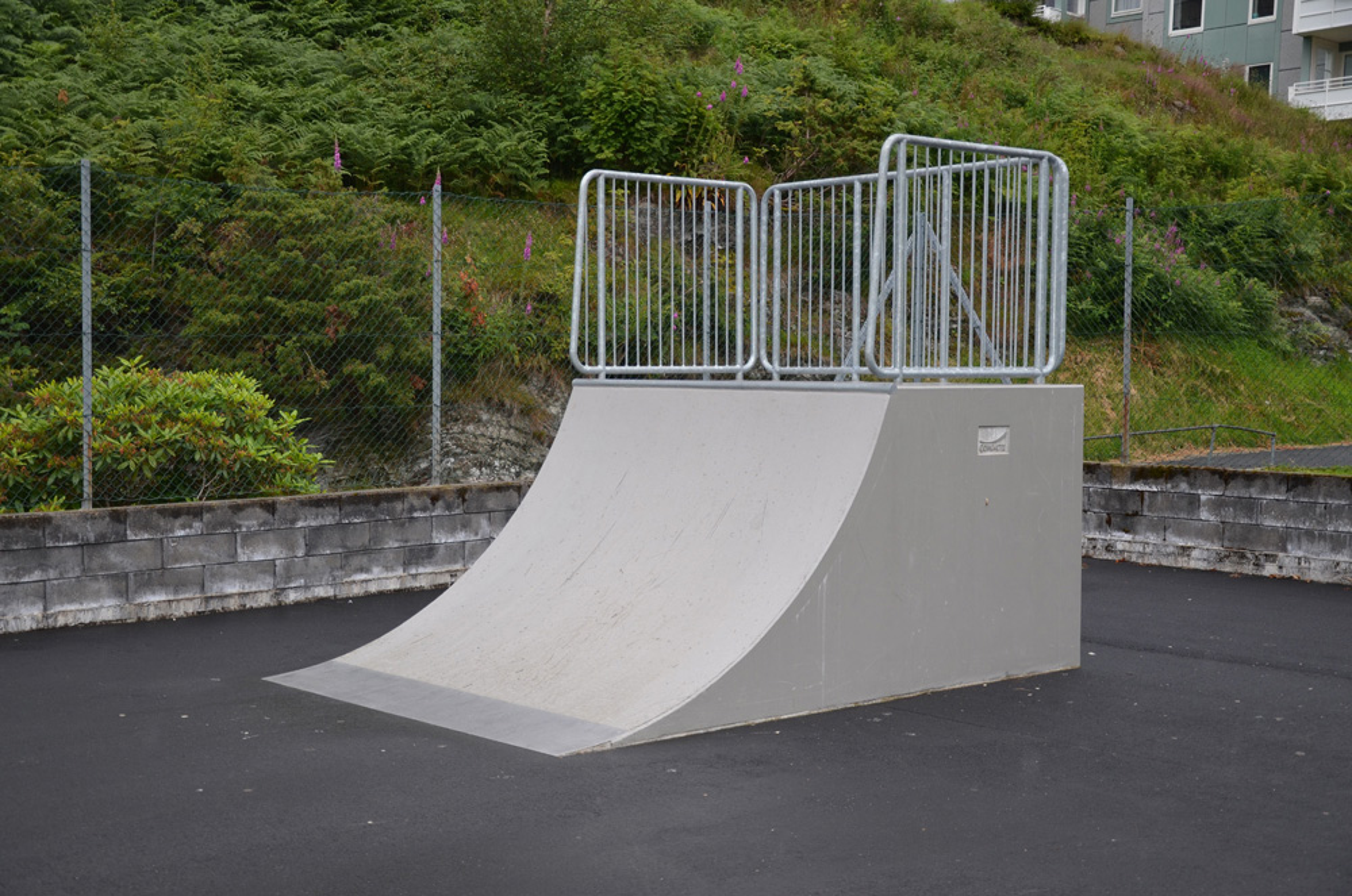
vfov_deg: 26.4
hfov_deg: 38.9
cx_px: 676
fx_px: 1912
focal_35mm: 51
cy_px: 448
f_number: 4.2
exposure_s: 1/160
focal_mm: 34
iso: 200
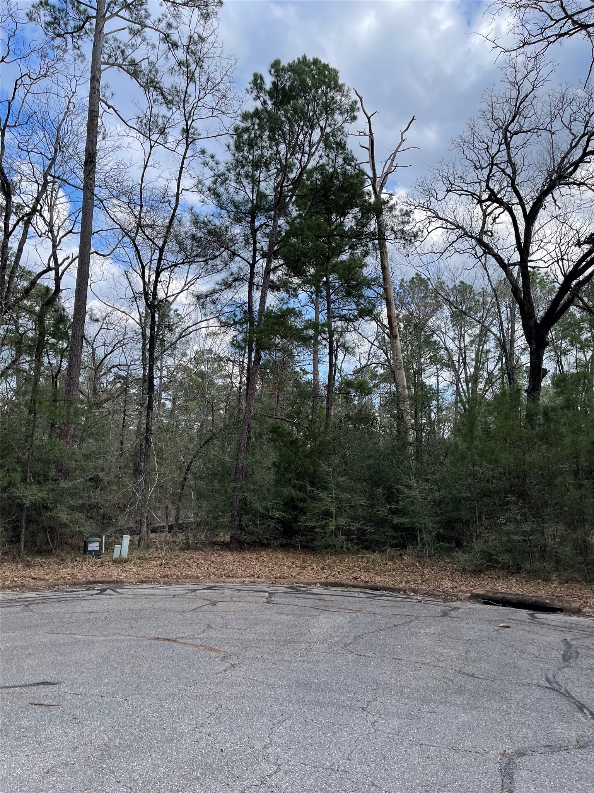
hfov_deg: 54.9
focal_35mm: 25
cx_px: 297
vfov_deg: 69.4
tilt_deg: +10.3
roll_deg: -0.2
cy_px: 396
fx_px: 572
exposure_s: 1/894
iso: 32
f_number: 1.6
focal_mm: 5.1
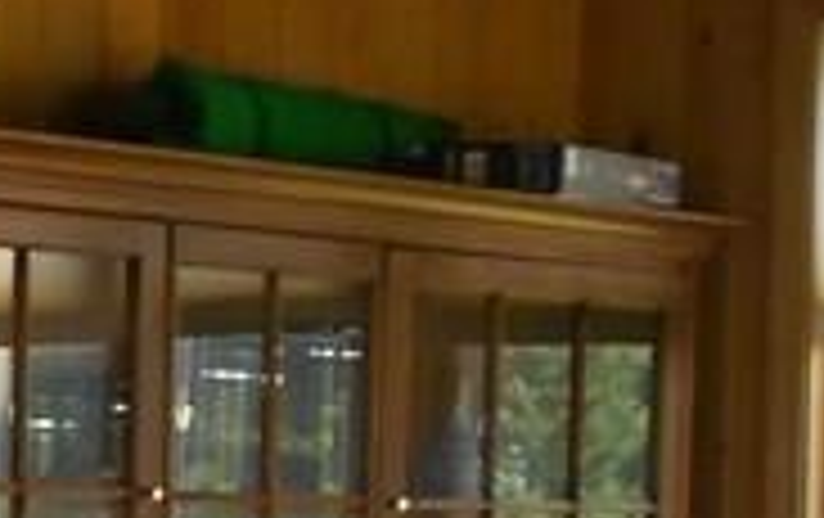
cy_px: 910
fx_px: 3464
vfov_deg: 8.3
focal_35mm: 154
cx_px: 513
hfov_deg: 13.6
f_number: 3.2
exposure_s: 1/30
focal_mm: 4.6
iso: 200
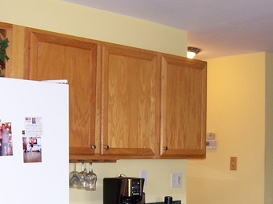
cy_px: 150
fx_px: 488
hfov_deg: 31.2
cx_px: 122
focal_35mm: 62
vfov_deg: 23.4
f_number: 2.8
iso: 140
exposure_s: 1/60
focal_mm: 5.5
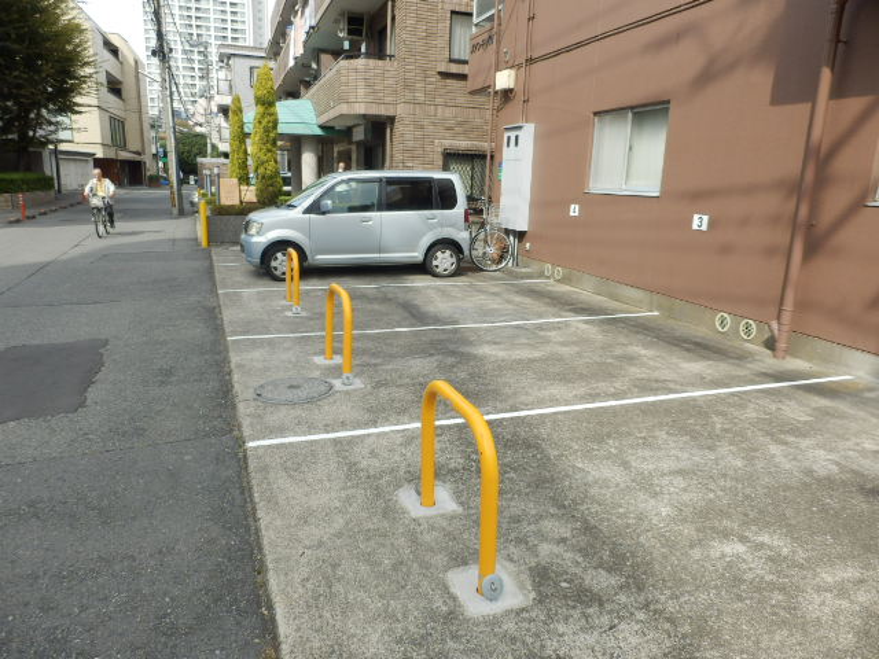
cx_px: 440
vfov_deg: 56.8
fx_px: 609
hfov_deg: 71.6
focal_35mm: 24
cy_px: 330
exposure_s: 1/500
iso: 80
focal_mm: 4.2
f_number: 3
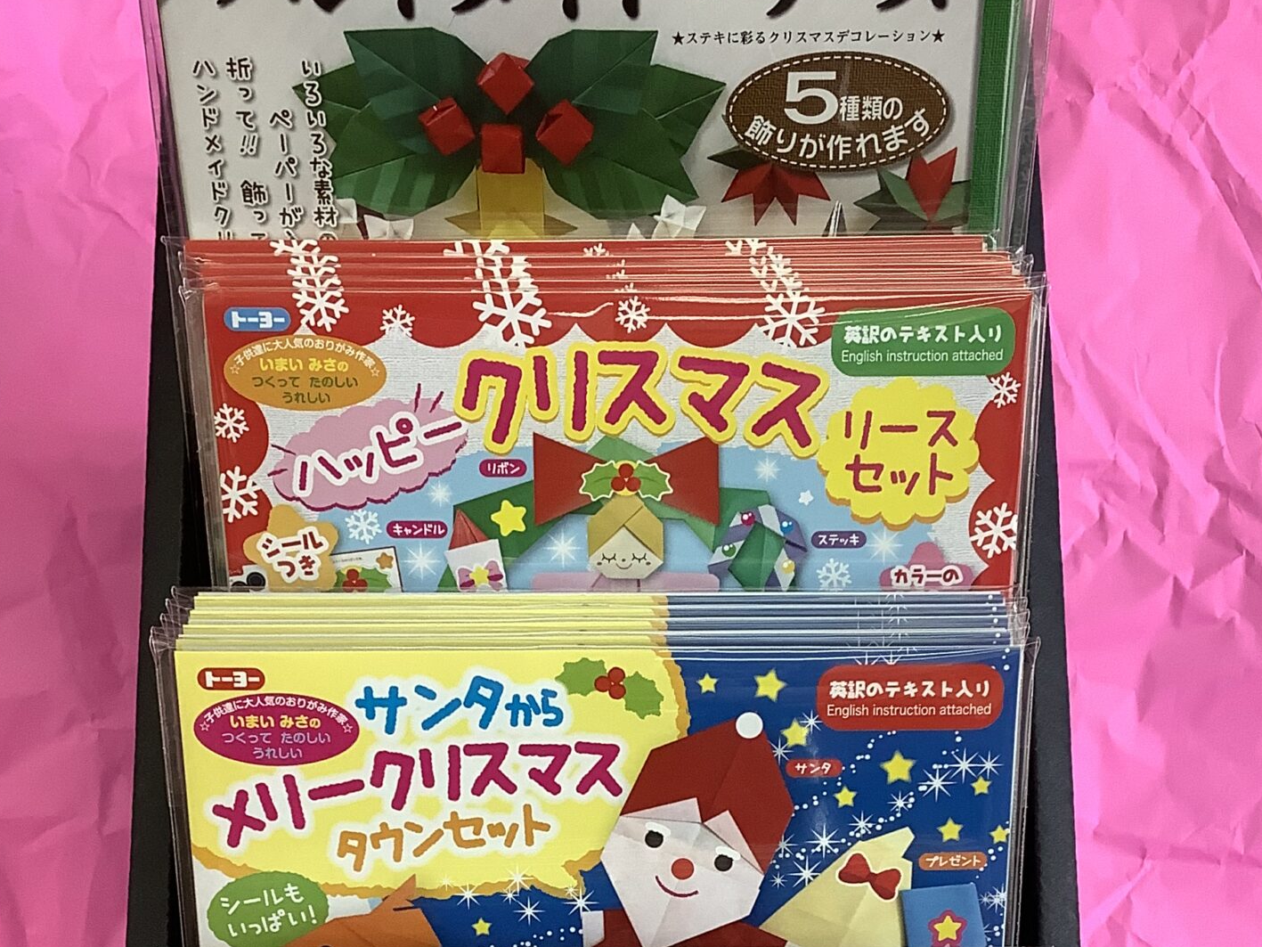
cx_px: 671
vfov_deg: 25.3
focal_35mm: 56
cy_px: 845
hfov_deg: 34.3
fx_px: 2042
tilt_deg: -28.2
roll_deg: -0.6
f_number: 2.4
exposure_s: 1/120
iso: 100
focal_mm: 3.3
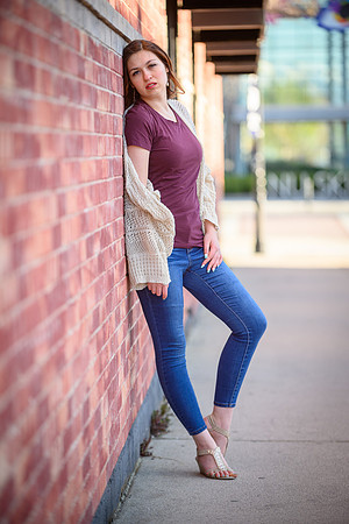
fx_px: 1963
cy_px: 262
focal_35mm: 135
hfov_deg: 10.2
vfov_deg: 15.2
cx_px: 174
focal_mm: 135
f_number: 2.8
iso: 100
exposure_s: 1/320
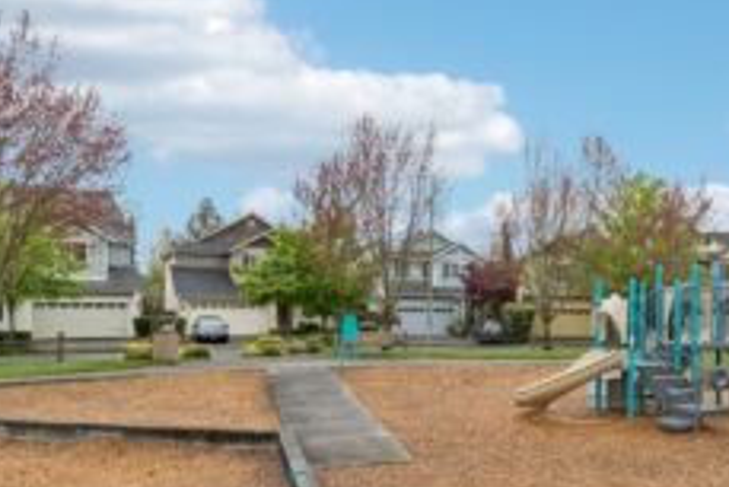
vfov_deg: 37.2
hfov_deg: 52.4
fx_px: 718
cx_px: 509
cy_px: 307
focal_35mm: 35
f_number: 9
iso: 250
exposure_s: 1/125
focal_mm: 13.5
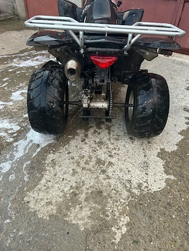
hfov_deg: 49.8
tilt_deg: -41.4
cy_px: 125
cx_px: 94
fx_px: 203
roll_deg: -4.1
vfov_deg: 63.4
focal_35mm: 28
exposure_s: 1/97
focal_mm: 5.7
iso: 125
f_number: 1.5
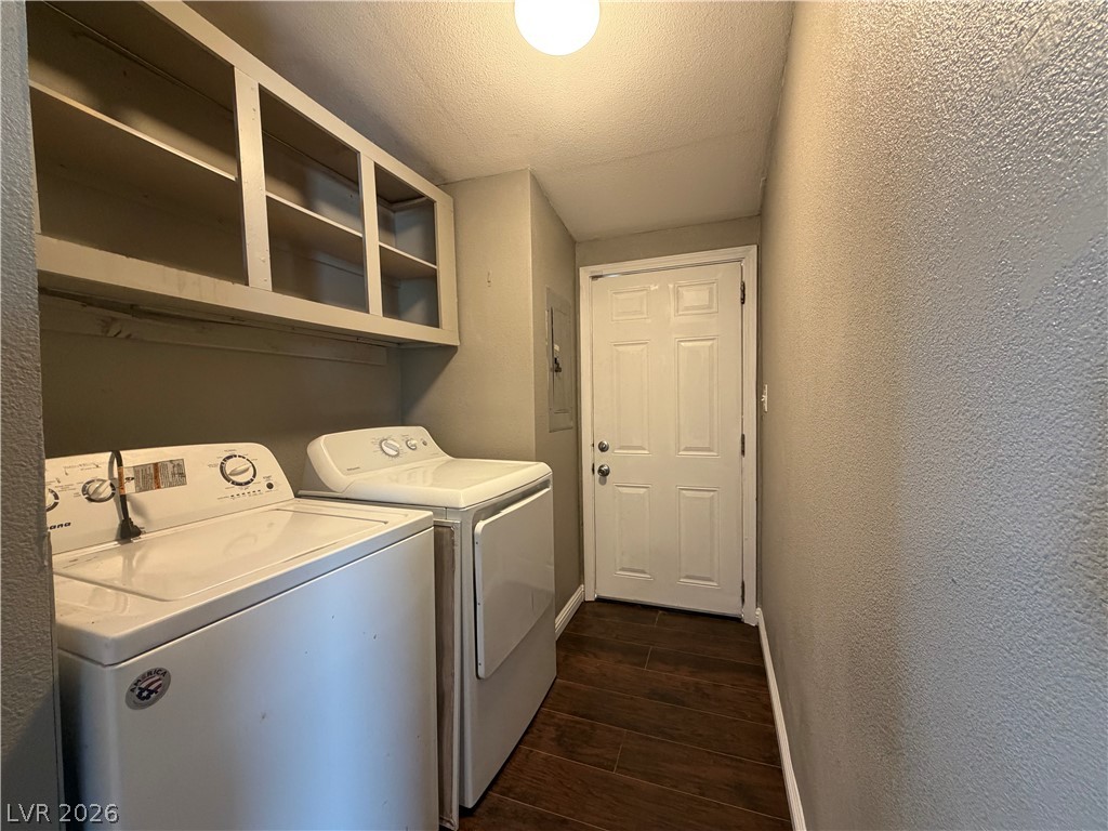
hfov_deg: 102.1
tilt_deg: -2.3
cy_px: 416
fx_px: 448
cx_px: 554
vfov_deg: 85.7
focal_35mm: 14
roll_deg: +1.2
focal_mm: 2.22
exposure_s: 1/60
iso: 320
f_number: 2.2
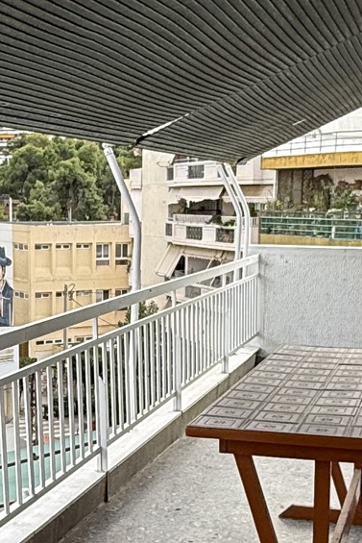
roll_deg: -0.9
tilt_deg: -10.6
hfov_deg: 20.5
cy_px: 410
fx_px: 995
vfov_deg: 30.0
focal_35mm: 66
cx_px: 94
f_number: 2.2
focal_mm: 2.22
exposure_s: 1/376
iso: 50
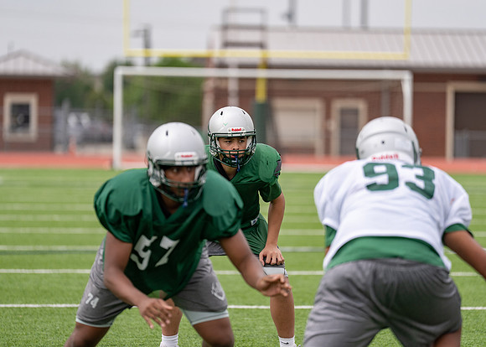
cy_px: 174
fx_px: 2955
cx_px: 243
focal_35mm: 214
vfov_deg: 6.7
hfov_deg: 9.4
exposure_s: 1/2500
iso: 200
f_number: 2.8
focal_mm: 200
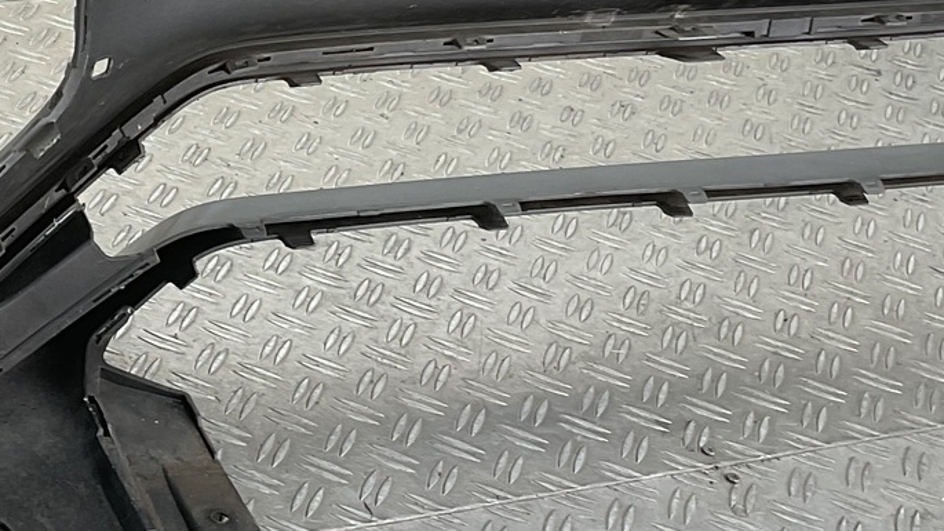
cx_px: 65
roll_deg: -11.2
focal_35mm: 93
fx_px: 2327
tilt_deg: -31.0
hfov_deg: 22.3
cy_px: 106
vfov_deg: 12.9
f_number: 1.8
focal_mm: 3
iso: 20
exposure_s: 1/100
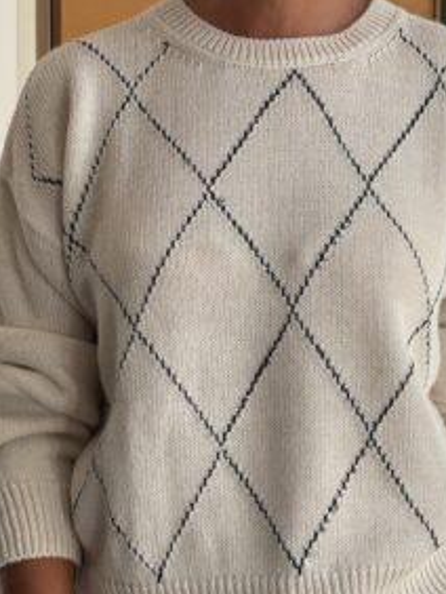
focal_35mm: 170
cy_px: 383
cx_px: 280
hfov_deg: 8.7
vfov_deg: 11.6
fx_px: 2916
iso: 50
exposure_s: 1/118
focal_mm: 15.66
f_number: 2.8
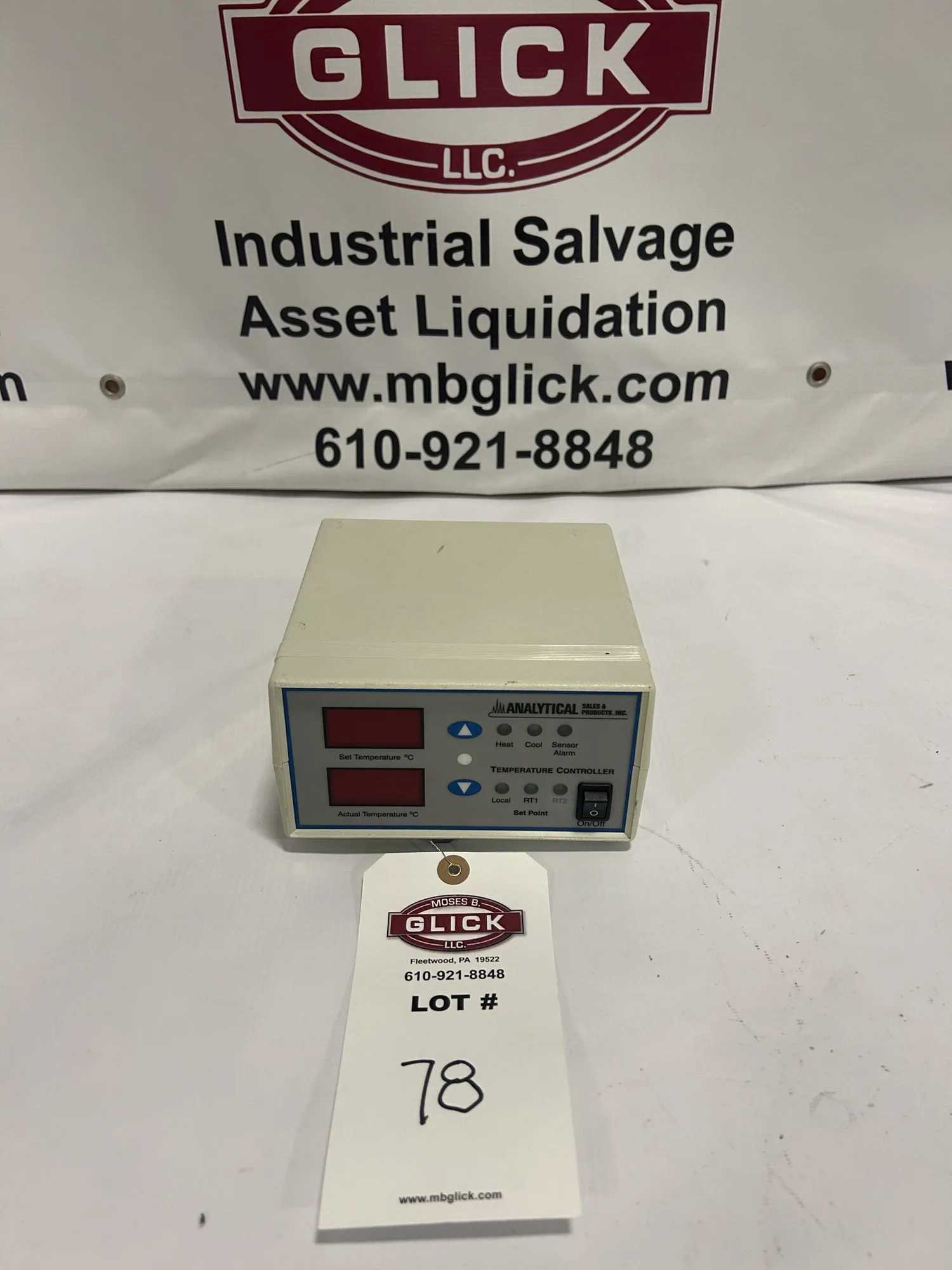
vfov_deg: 67.3
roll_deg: +1.5
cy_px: 635
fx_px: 953
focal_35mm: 26
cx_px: 476
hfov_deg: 53.1
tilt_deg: -35.0
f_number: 1.5
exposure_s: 1/60
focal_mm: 5.7
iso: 125
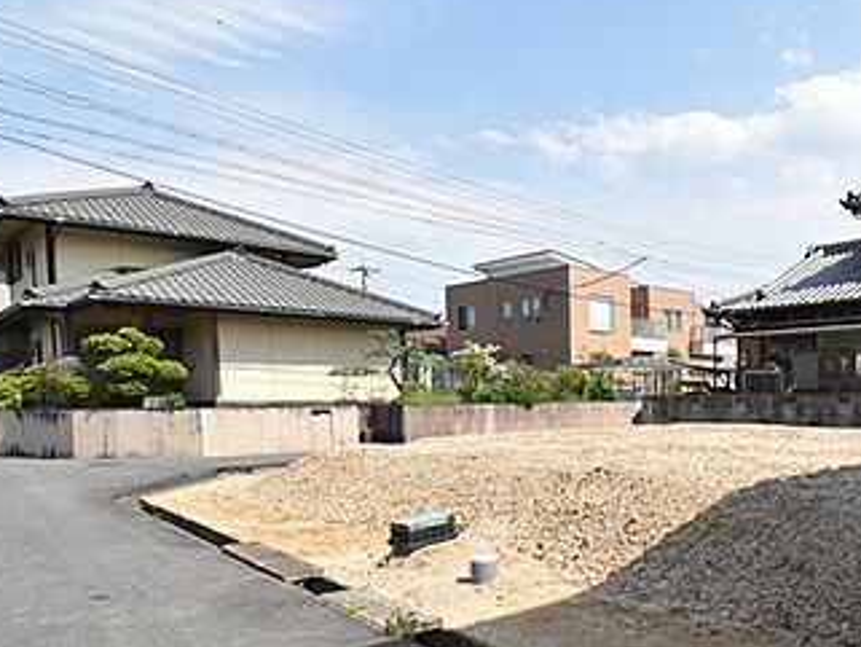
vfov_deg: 50.0
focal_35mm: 27
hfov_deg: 60.5
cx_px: 679
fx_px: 672
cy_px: 458
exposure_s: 1/1000
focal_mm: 10
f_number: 16
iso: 2000
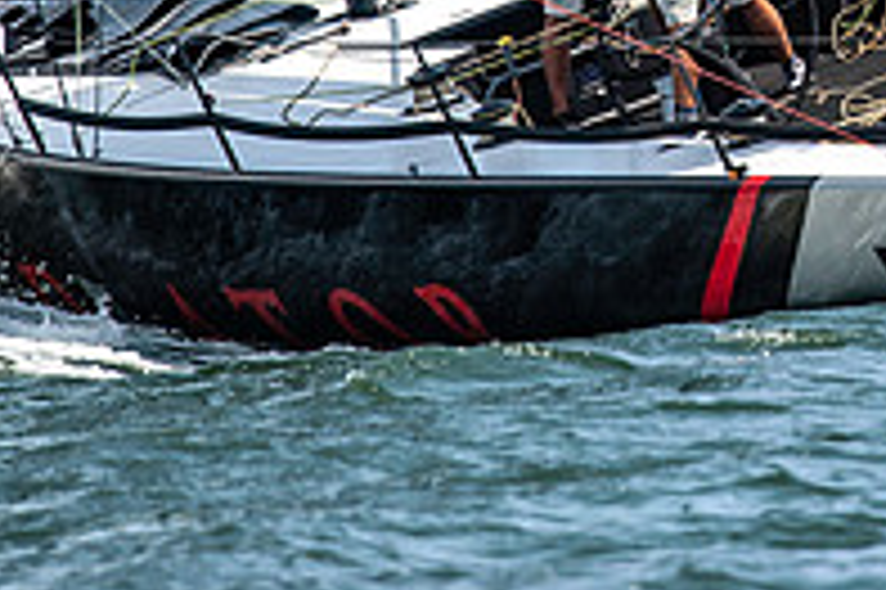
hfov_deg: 2.3
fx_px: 21762
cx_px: 926
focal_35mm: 885
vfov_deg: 1.6
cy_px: -257
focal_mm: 300
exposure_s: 1/1600
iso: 250
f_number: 5.6
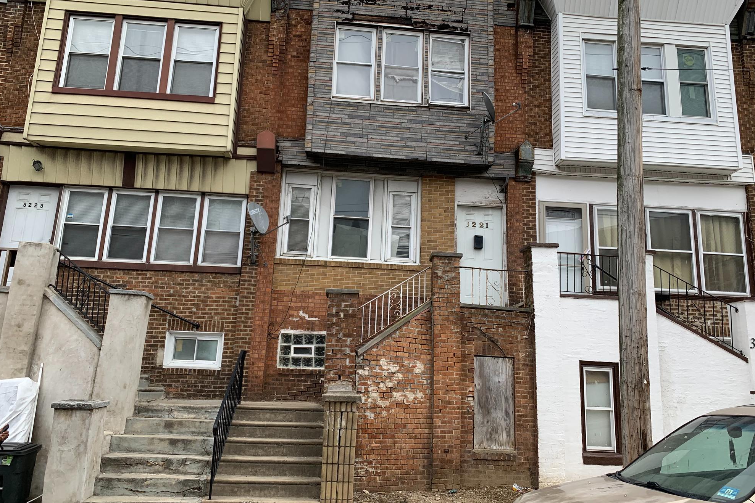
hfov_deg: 65.5
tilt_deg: +10.7
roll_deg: -1.6
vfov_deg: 46.4
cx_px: 388
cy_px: 255
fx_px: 587
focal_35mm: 28
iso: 25
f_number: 1.8
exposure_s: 1/737
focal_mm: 4.25
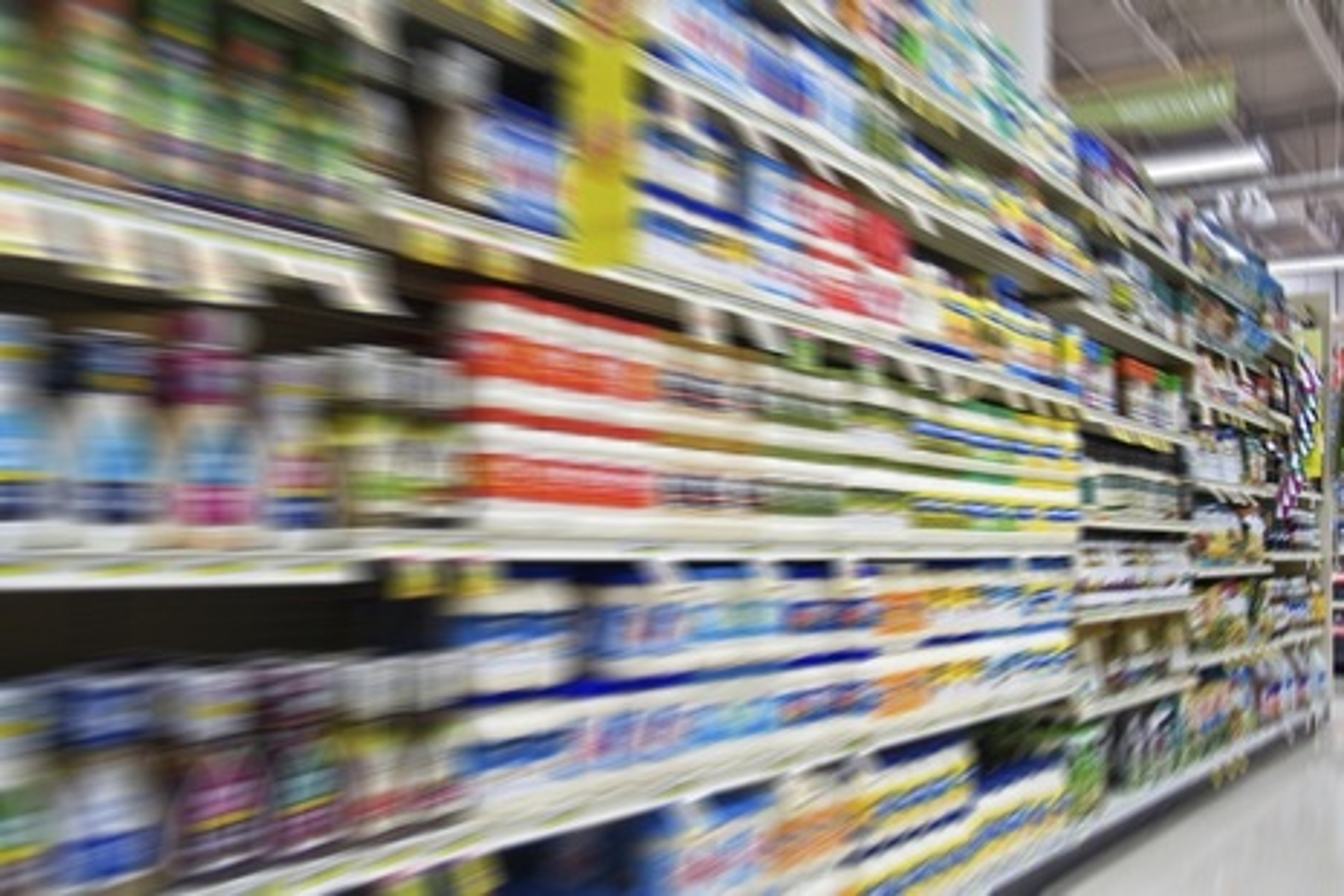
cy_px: 448
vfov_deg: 36.9
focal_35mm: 36
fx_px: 1344
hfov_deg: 53.1
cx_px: 672
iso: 640
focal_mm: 24
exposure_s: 1/40
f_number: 4
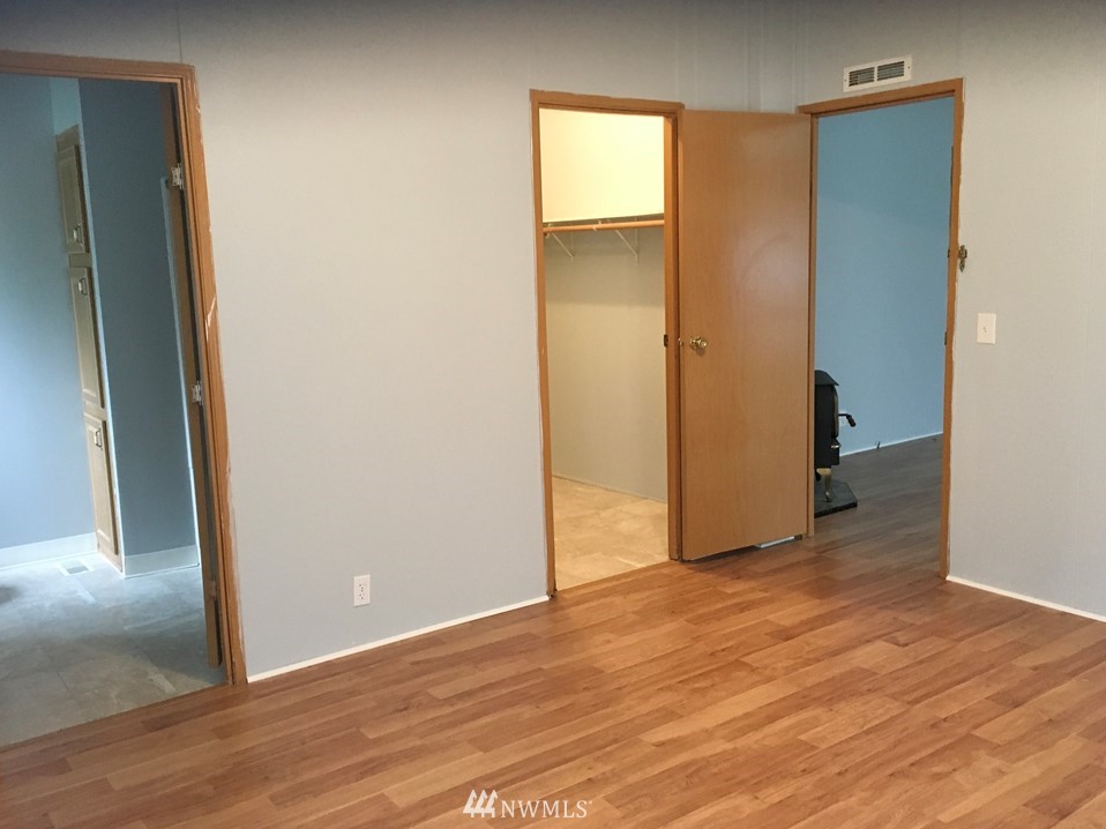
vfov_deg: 45.4
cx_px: 528
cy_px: 404
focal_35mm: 31
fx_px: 990
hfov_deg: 58.3
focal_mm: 4.15
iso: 200
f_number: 2.2
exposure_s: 1/20
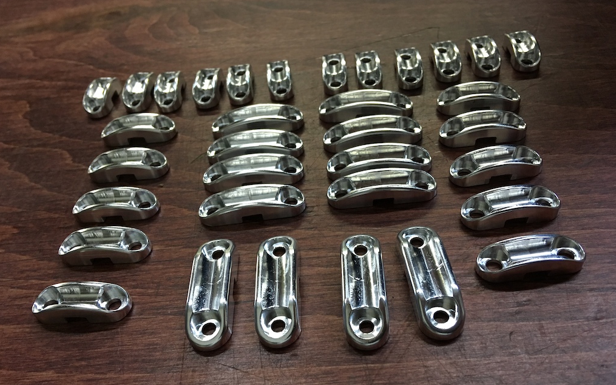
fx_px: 521
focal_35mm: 31
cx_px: 308
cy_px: 218
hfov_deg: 61.2
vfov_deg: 40.5
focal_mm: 4.15
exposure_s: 1/30
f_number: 2.2
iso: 125
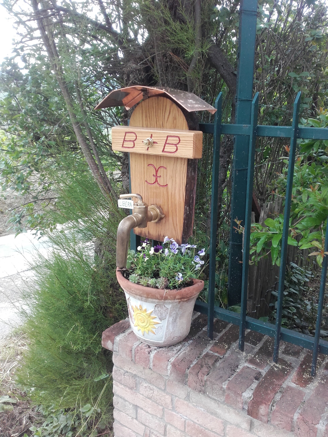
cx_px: 164
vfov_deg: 58.4
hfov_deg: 45.4
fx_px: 392
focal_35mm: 31
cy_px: 218
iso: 60
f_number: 2.2
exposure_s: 1/100
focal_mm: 3.31
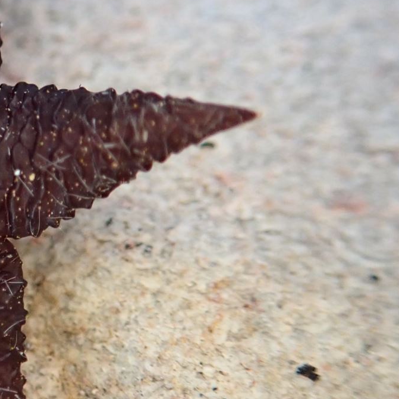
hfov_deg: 20.4
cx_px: -92
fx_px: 1030
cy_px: 171
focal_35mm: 79
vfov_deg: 21.9
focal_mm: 5.5
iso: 500
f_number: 2.3
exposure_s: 1/125
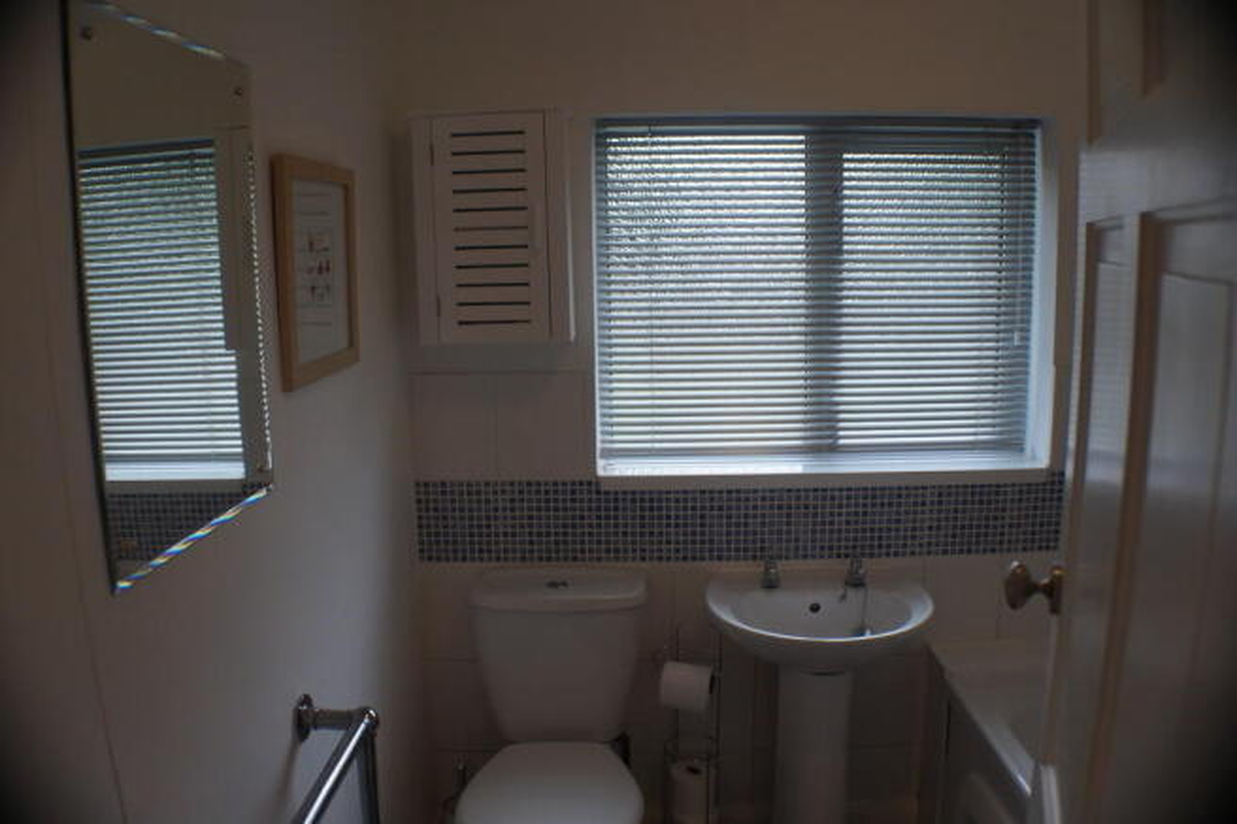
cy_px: 412
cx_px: 618
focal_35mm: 33
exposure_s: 1/160
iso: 400
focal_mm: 22
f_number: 4
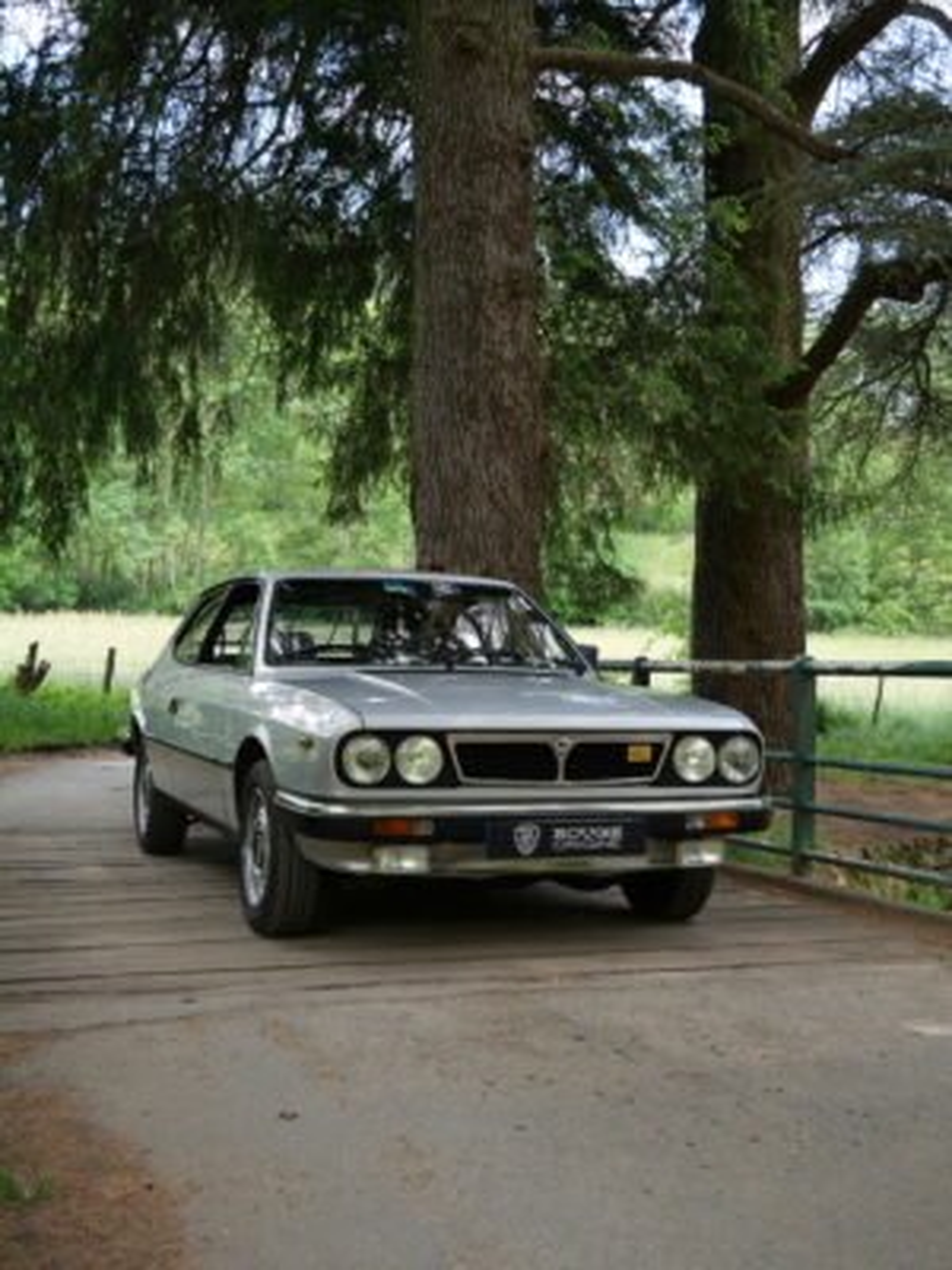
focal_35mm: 46
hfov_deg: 31.5
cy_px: 635
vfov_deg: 41.2
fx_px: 1687
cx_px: 476
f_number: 4.3
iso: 200
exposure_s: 1/125
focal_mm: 23
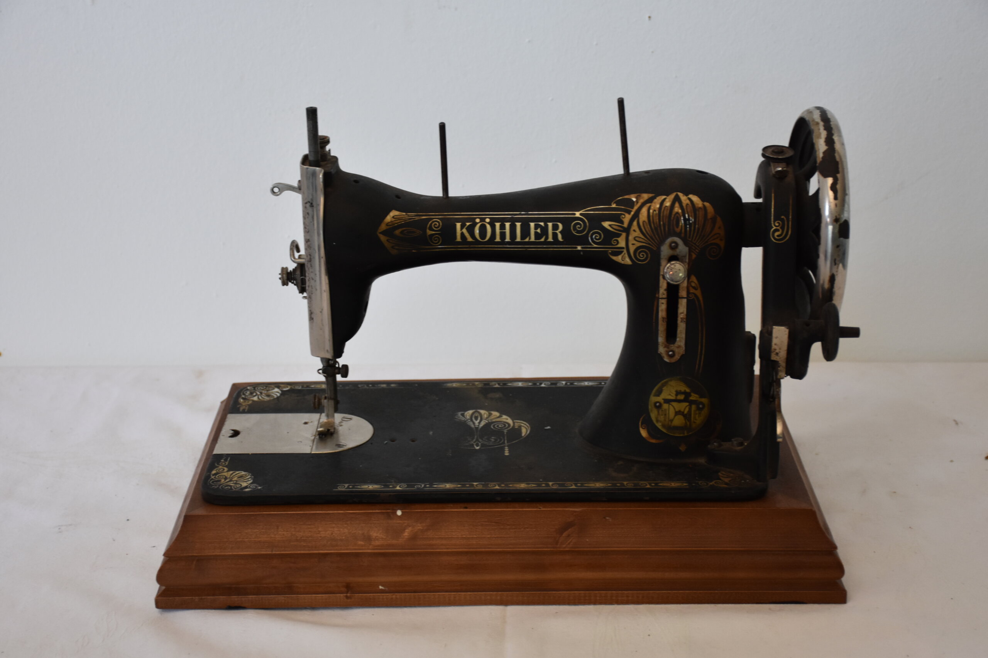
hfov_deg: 33.4
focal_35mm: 60
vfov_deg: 22.6
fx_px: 1647
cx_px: 494
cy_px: 329
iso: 800
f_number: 4.5
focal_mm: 40
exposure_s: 1/80
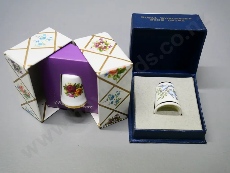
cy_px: 86
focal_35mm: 40
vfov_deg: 36.0
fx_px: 266
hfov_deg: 46.8
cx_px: 115
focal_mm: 20
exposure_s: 1/200
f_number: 5
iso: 3200
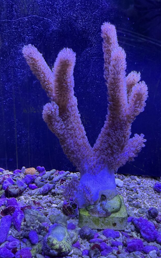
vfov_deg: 70.4
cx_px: 93
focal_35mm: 26
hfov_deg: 47.4
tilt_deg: -19.9
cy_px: 131
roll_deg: -5.2
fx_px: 183
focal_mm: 2.22
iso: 320
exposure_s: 1/71
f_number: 2.2
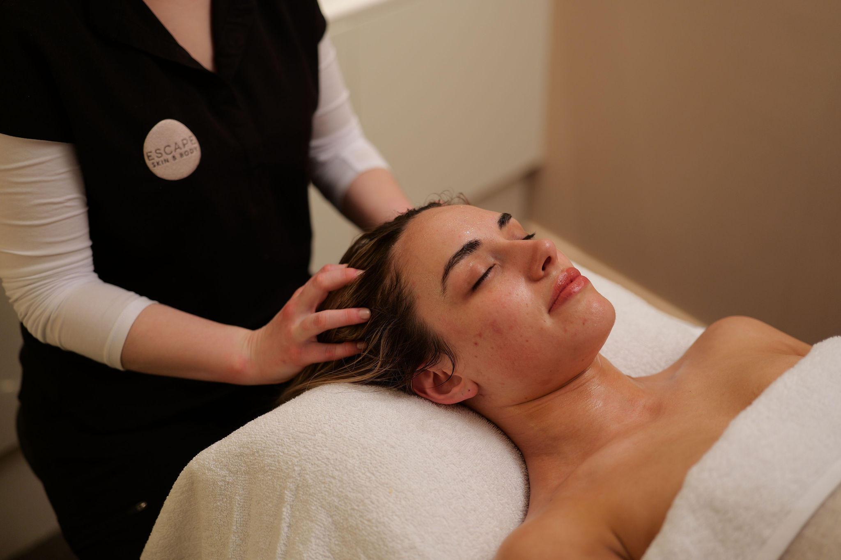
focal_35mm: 50
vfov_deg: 27.0
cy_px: 280
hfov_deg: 39.6
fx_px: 1168
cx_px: 420
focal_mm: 50
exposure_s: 1/60
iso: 320
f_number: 1.8
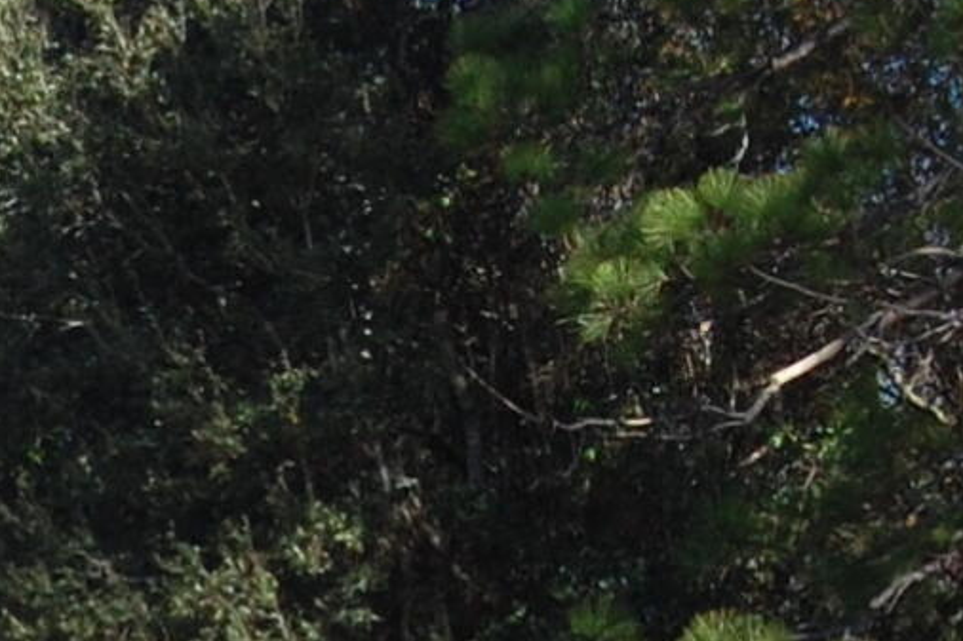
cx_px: -807
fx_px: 8315
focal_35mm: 311
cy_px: 1564
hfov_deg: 6.5
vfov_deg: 4.3
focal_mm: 35
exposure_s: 1/320
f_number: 9
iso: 200
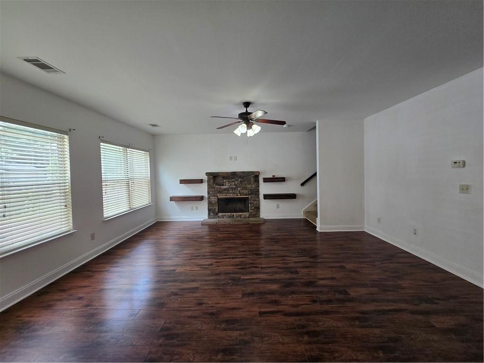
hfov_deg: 106.2
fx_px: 182
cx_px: 242
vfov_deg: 89.9
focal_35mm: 13
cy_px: 182
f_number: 2.2
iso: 80
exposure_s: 1/60
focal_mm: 1.7
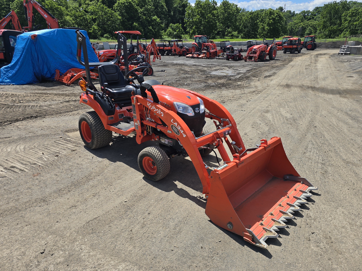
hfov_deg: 73.9
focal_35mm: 23
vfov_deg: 58.9
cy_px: 136
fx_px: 241
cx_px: 181
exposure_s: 1/834
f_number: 1.7
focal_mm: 6.3
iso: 12
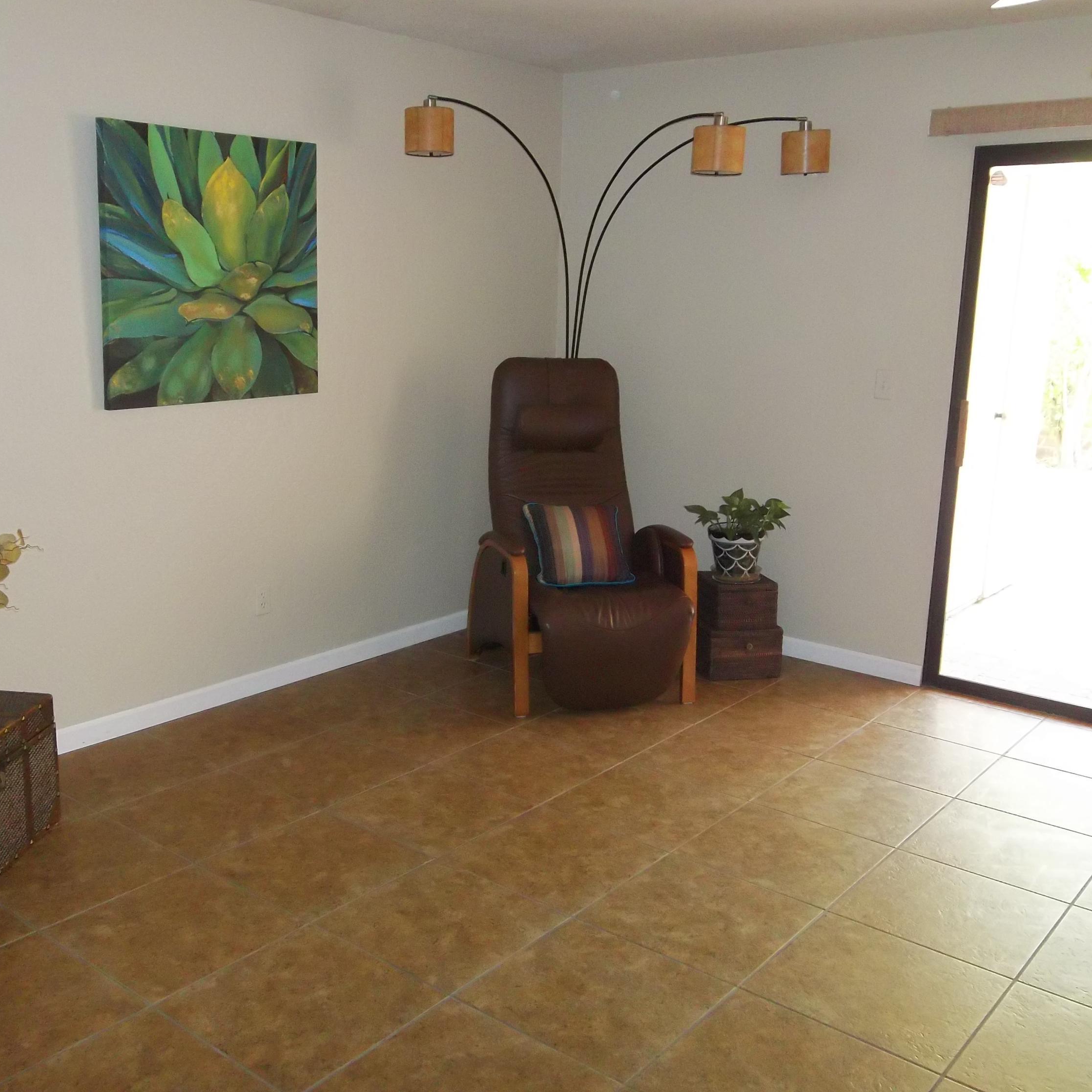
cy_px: 546
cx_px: 483
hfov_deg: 51.0
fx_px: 1142
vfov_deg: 51.1
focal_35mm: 32
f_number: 3.5
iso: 320
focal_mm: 4.9
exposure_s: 1/30
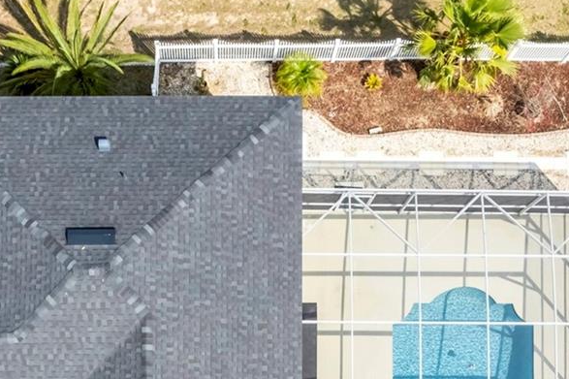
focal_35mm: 60
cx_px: 214
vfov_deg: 21.1
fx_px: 948
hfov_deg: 33.3
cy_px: 446
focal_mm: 8.38
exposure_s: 1/350
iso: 120
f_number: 2.8
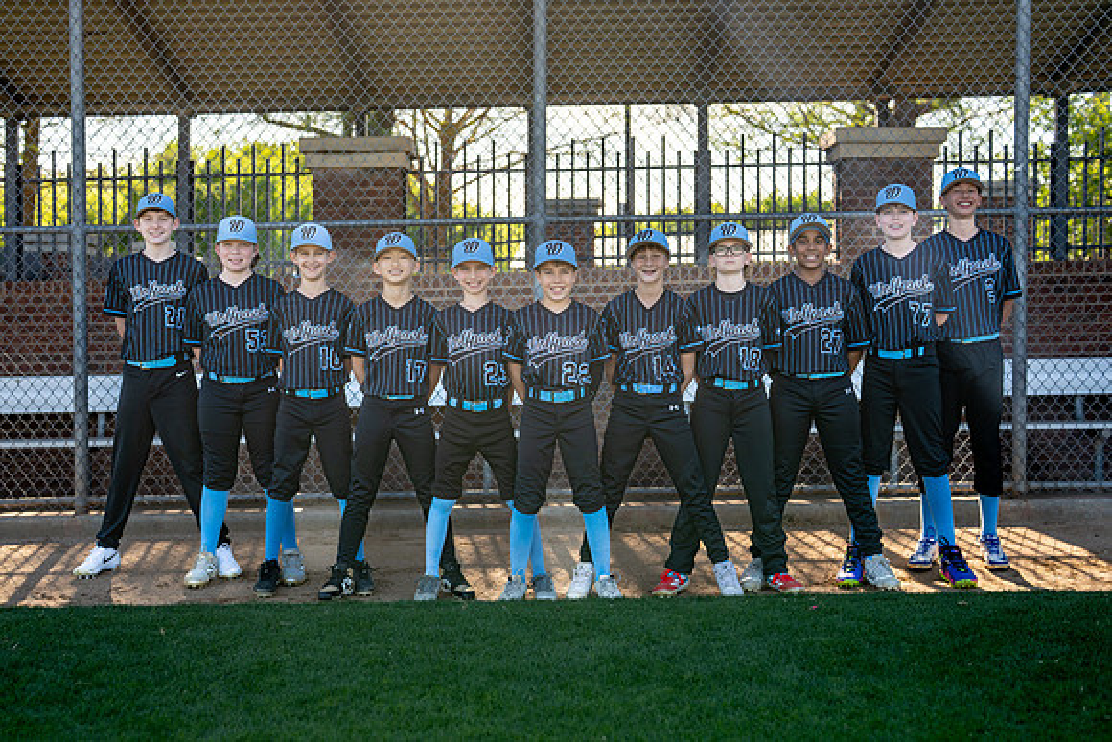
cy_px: 381
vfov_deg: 25.5
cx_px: 531
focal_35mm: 53
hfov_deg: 37.5
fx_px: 1637
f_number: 2.5
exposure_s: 1/1000
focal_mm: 50
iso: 125
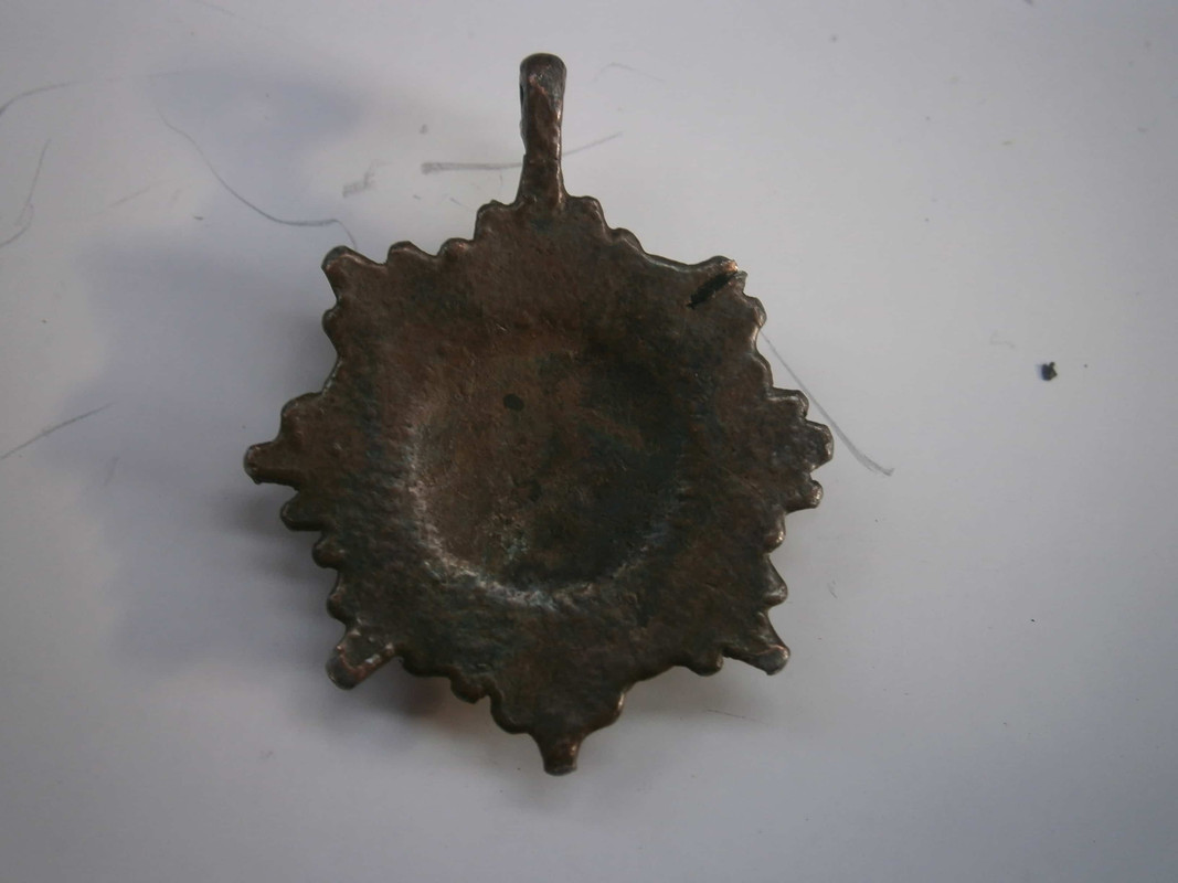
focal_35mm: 47
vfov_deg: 30.9
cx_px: 589
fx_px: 1599
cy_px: 442
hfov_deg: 40.4
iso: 80
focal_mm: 8.3
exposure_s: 1/60
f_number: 3.4
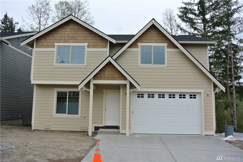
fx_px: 216
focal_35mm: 32
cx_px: 122
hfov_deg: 58.7
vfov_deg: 41.2
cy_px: 81
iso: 100
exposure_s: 1/640
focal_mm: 12.2
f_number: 4.5
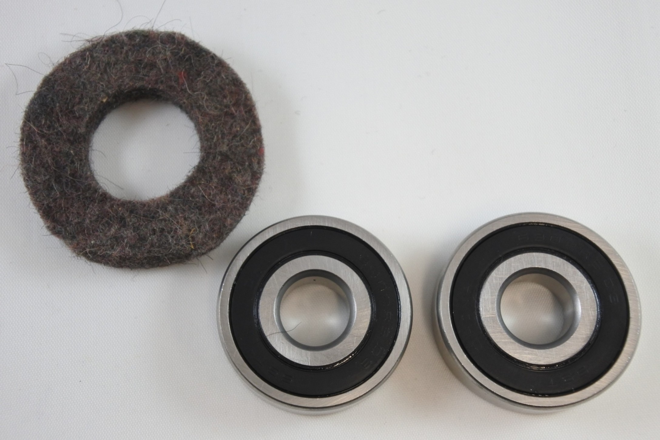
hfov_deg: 30.5
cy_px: 220
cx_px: 330
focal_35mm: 66
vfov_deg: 20.6
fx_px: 1210
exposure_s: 1/125
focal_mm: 24.8
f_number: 5.3
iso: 560
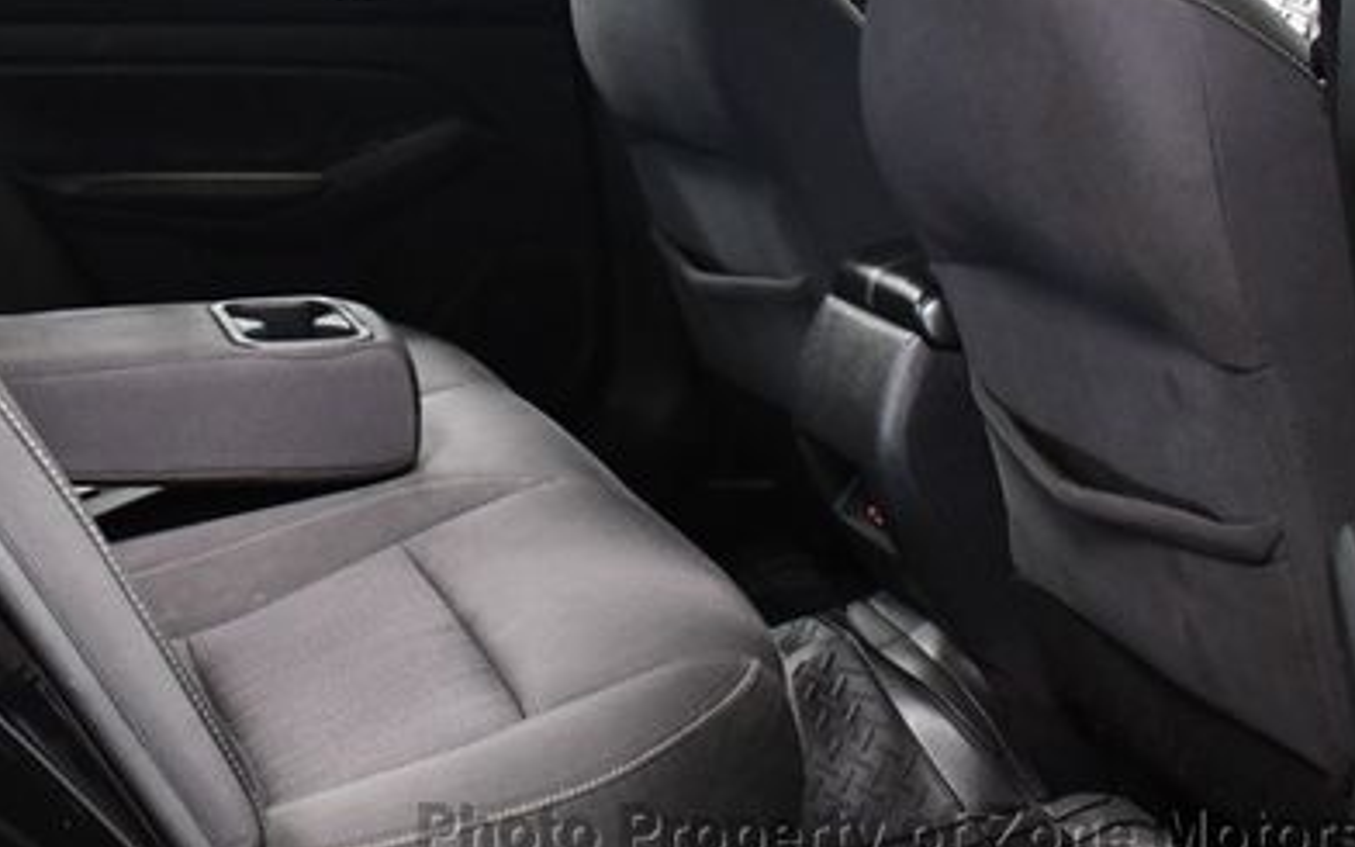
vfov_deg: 21.4
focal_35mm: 60
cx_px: 377
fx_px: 2216
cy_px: 159
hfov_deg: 33.5
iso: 3200
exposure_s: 1/80
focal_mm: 18
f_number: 3.5
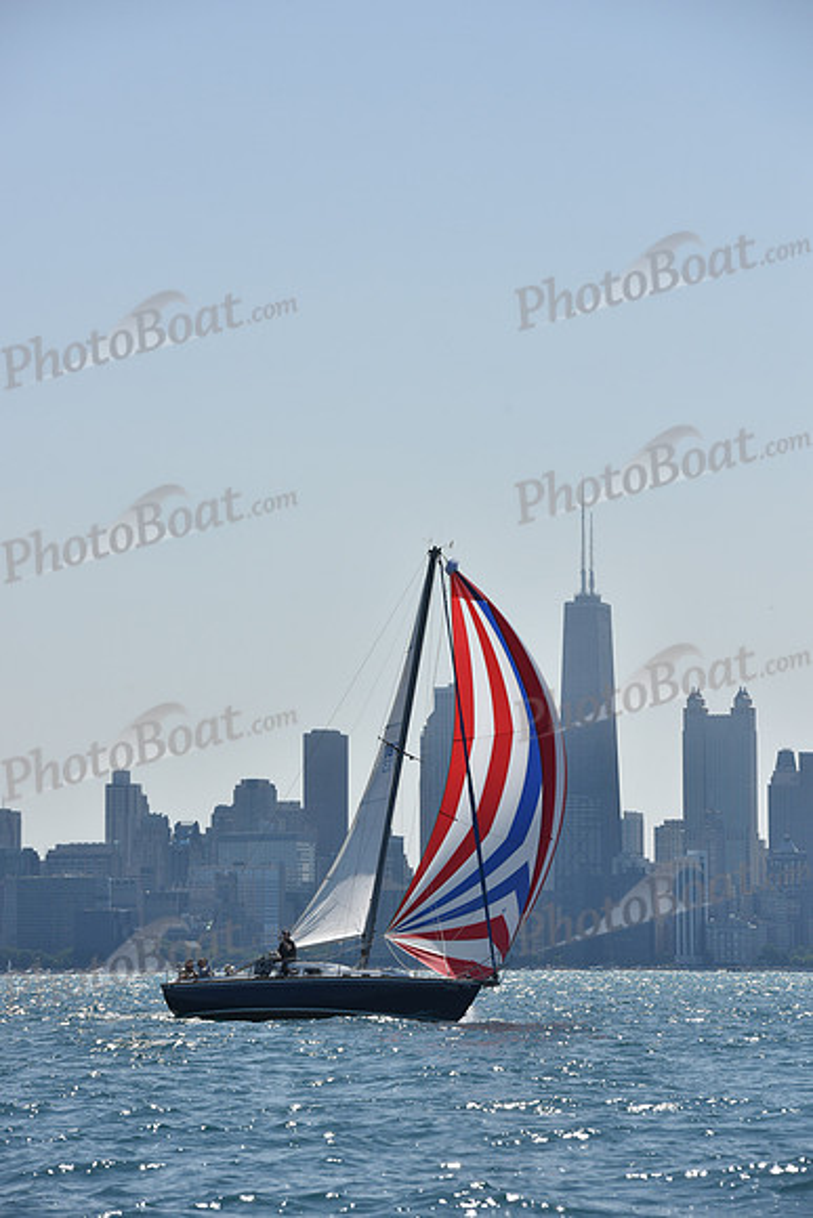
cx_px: 406
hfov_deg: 8.6
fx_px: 5416
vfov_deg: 12.8
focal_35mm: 160
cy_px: 609
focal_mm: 160
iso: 250
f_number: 9
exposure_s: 1/1600
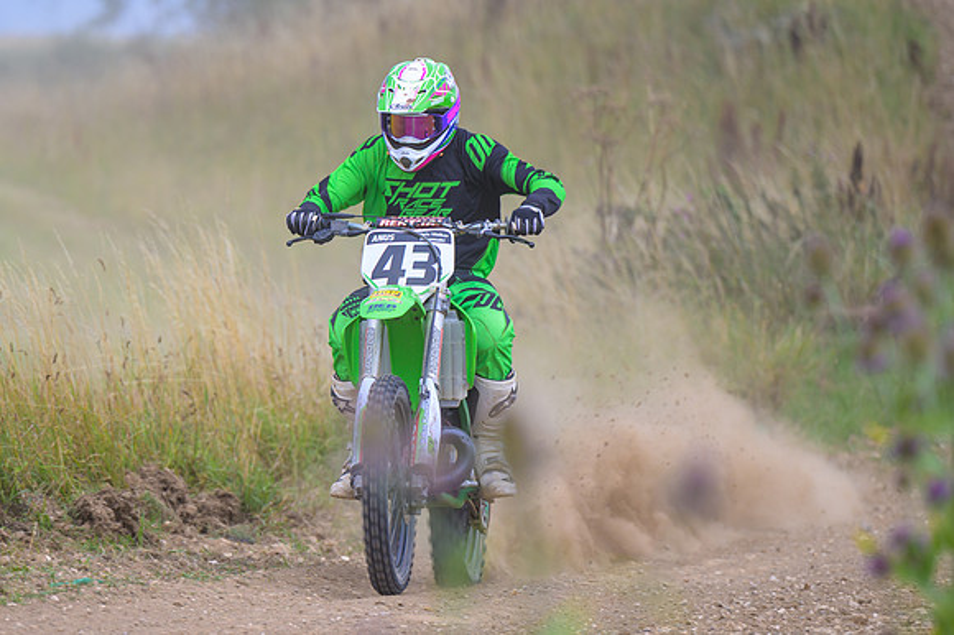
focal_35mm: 377
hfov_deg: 5.5
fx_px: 9987
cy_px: 385
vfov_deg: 3.6
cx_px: 388
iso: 64
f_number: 2.8
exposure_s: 1/400
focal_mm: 200
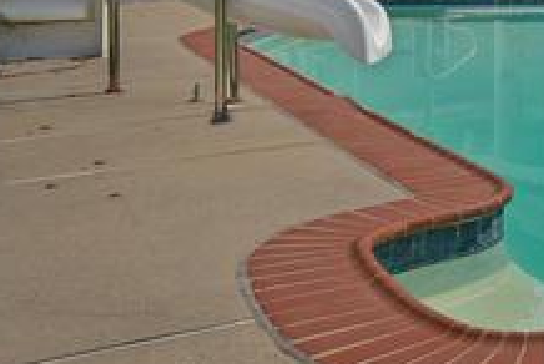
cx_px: 853
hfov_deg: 21.3
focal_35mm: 77
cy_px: -89
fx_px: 1170
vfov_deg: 16.8
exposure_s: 1/1600
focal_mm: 16.5
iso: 200
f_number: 7.1
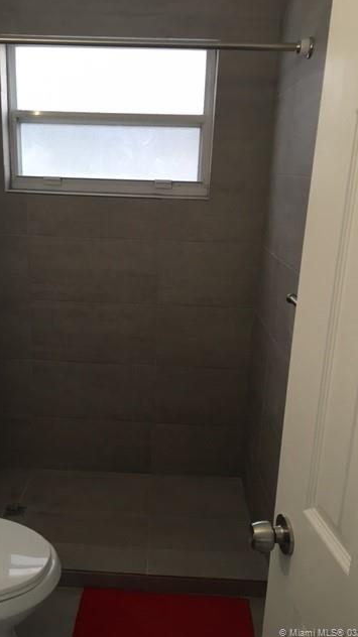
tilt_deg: -14.2
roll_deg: -1.9
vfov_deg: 61.0
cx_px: 140
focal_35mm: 32
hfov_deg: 36.5
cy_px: 317
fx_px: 541
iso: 64
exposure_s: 1/30
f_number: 2.2
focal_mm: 4.15
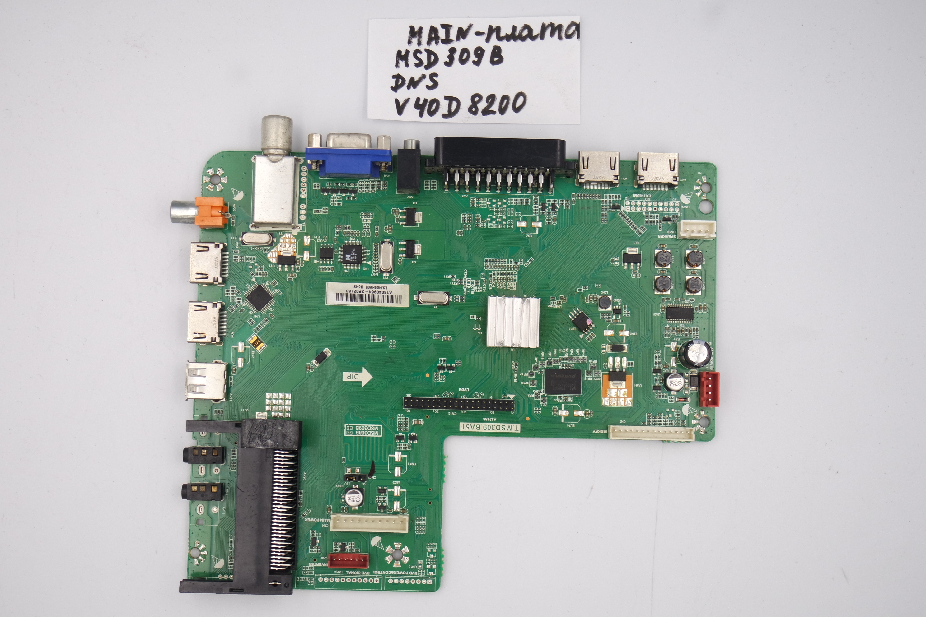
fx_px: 1389
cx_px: 463
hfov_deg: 36.9
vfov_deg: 25.1
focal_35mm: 54
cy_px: 308
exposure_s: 1/125
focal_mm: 20
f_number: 5
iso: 160
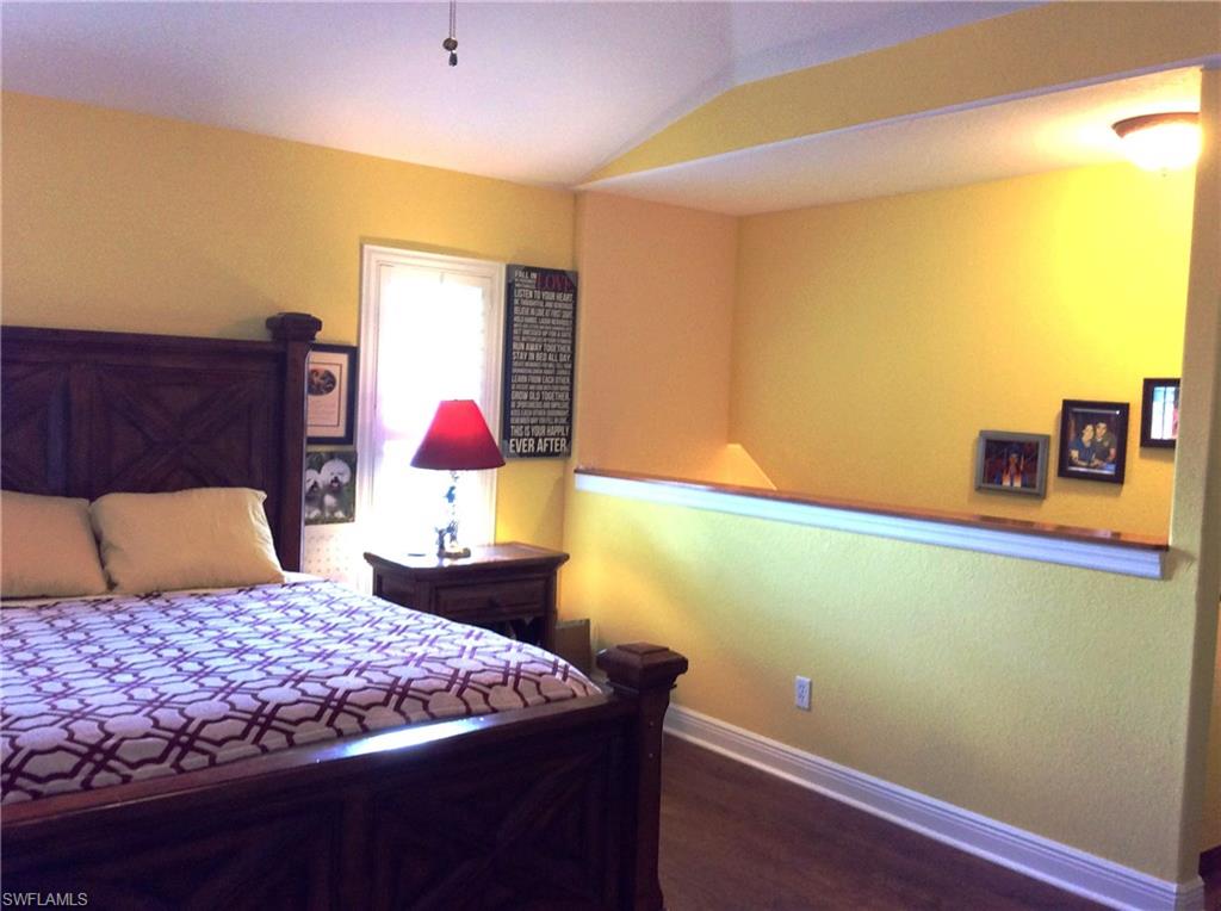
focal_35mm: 32
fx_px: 1127
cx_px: 610
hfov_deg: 56.9
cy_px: 456
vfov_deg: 44.0
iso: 80
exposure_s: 1/24
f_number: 2.4
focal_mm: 3.3
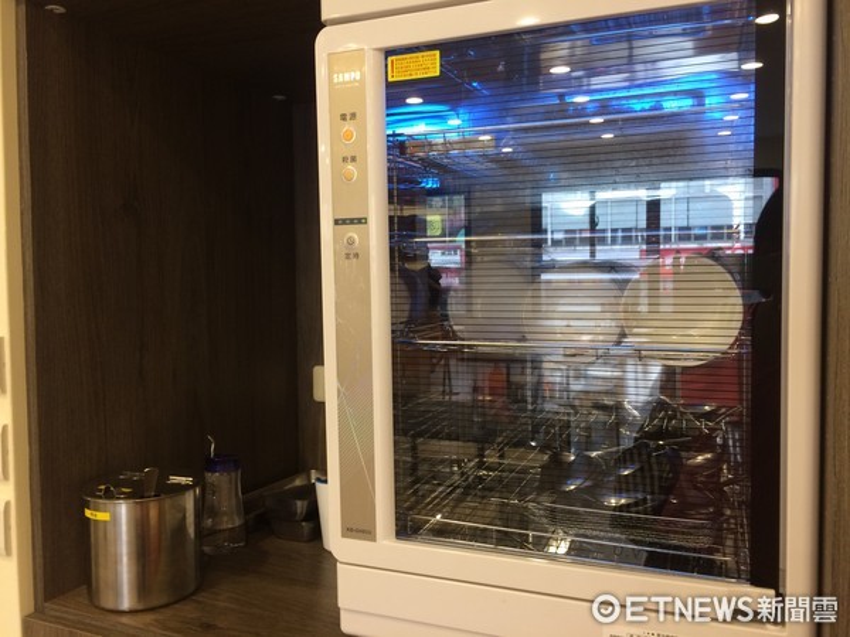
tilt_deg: -1.5
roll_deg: -0.5
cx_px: 425
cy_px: 318
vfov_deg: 48.2
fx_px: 712
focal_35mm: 29
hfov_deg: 61.7
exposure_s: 1/30
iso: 125
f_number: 2.2
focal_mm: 4.15
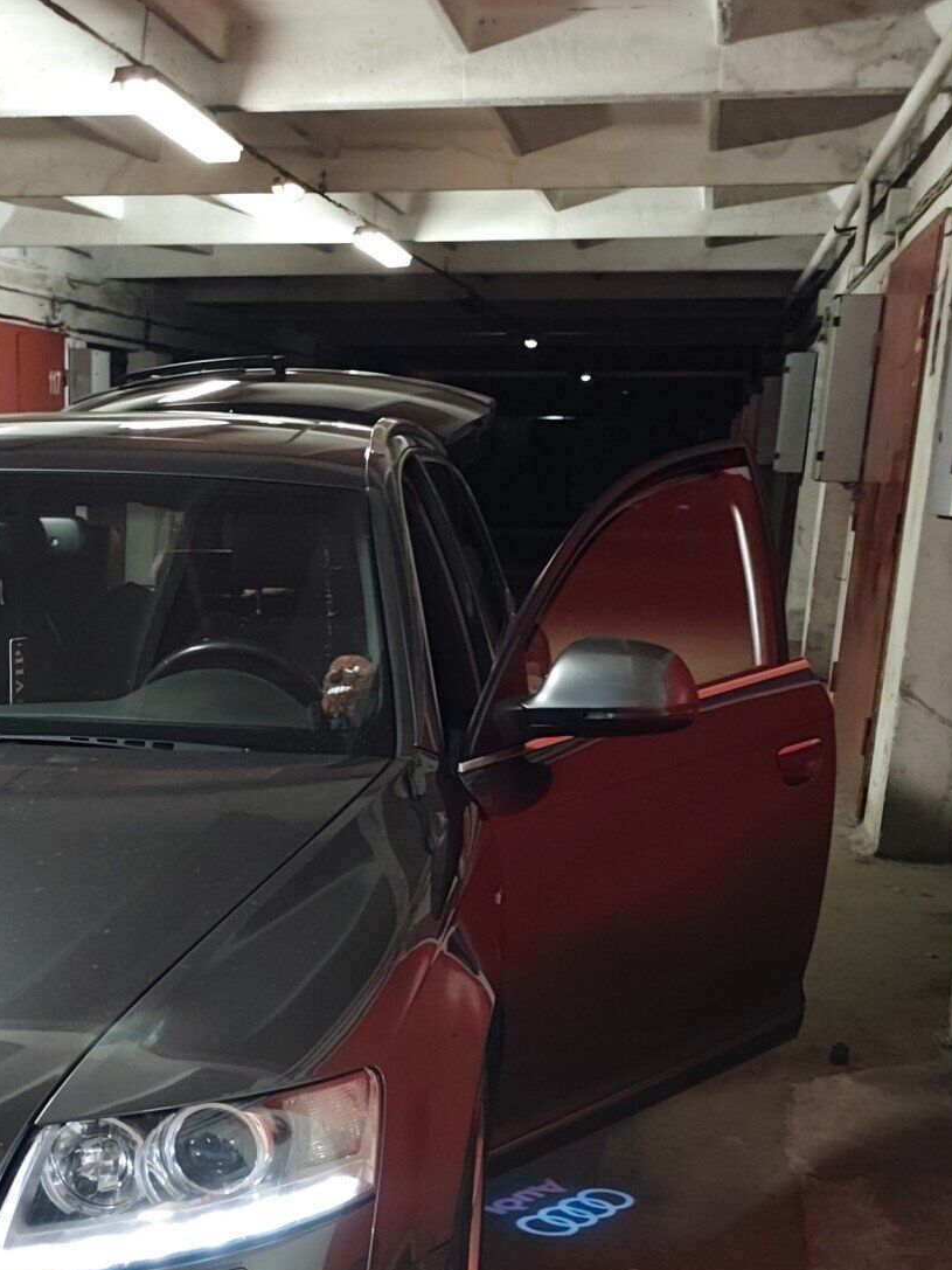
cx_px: 181
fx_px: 2017
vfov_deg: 32.2
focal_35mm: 55
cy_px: 1274
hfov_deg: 26.0
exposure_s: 1/25
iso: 1600
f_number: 1.65
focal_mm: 6.19
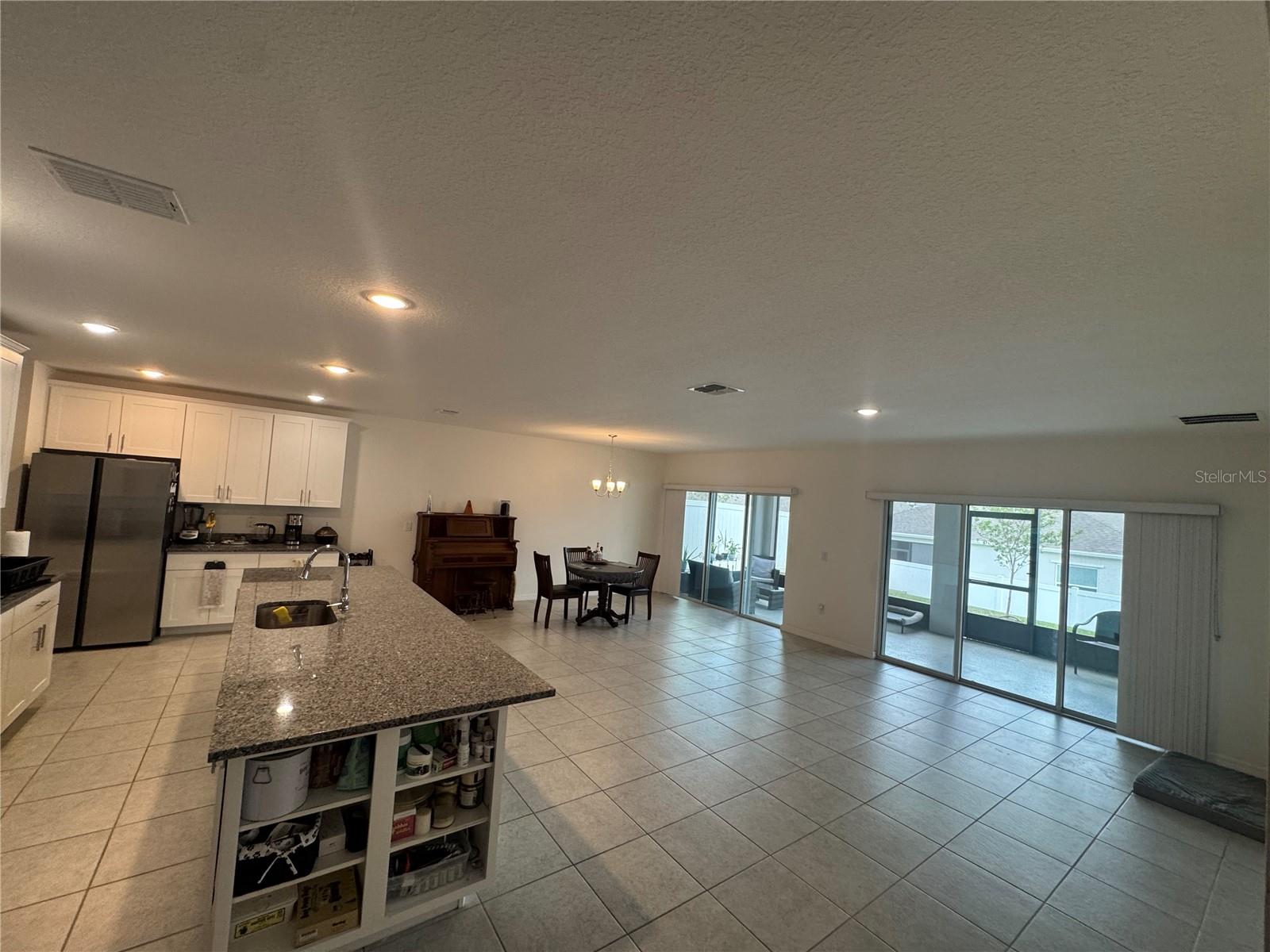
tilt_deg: +2.4
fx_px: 514
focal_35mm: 14
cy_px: 476
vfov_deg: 85.7
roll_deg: -3.4
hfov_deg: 102.1
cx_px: 635
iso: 200
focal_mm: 2.22
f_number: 2.2
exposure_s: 1/120
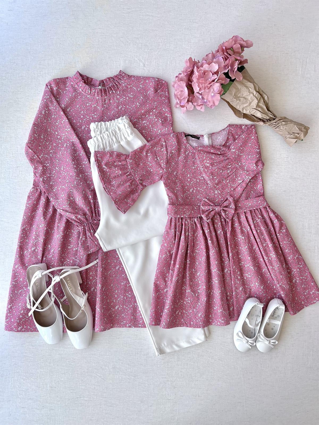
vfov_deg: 67.3
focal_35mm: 26
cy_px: 212
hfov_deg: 53.1
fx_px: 319
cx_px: 160
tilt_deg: -87.4
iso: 64
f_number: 1.5
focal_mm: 5.7
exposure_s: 1/121
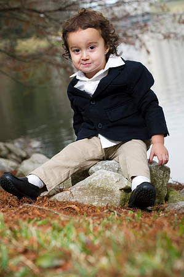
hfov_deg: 10.9
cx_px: 92
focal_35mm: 125
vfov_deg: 16.4
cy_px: 138
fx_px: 960
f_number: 7.1
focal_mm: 125
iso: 640
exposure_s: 1/250
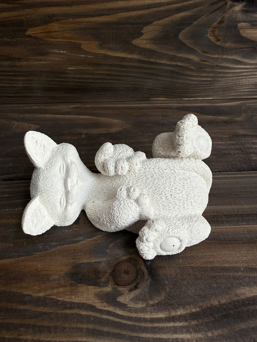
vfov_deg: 63.2
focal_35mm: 28
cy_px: 150
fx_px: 277
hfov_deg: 49.6
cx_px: 110
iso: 100
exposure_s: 1/99
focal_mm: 2.22
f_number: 2.2
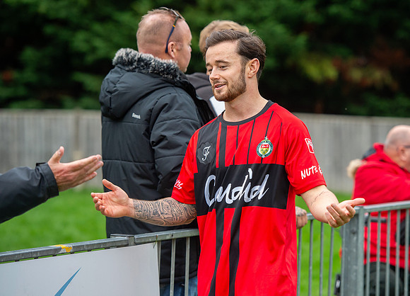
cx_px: 261
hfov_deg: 11.9
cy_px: 122
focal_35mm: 168
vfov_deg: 8.6
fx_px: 1958
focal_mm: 135
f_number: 3.5
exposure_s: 1/800
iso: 1600
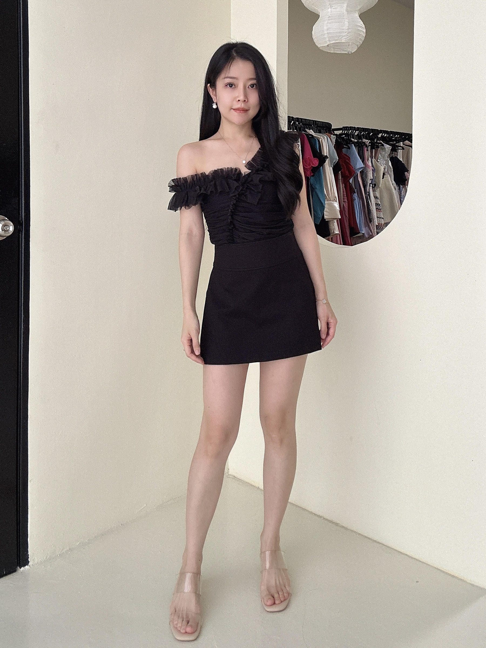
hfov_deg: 58.9
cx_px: 243
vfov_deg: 73.9
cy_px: 324
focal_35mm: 23
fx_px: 431
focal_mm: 2.69
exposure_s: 1/62
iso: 80
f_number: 1.9
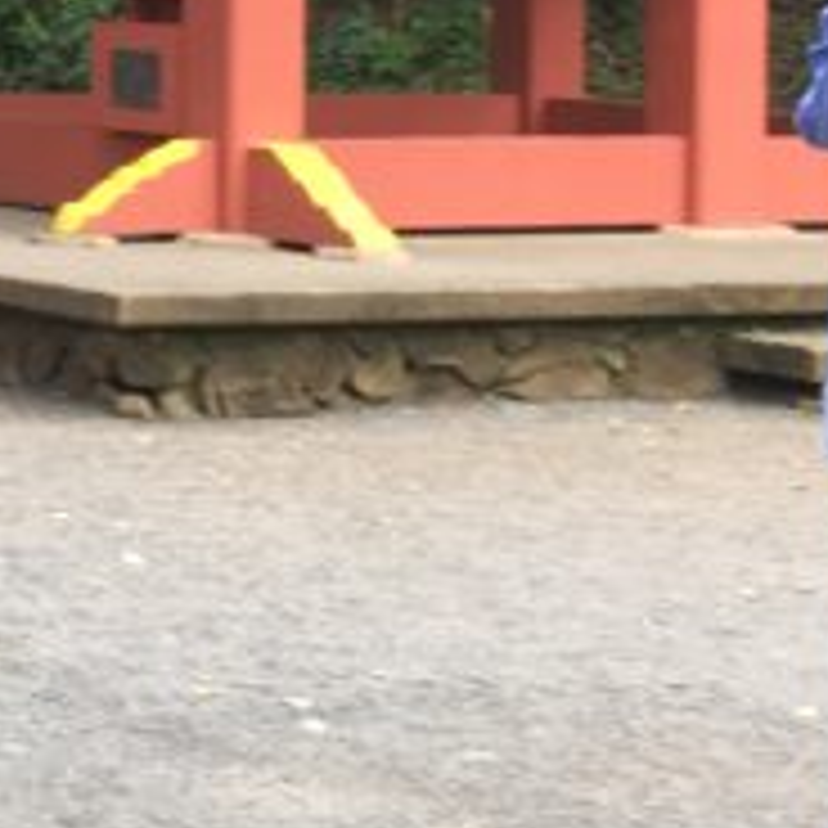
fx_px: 3870
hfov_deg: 11.1
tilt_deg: +1.3
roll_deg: -0.9
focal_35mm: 143
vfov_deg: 12.0
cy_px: -158
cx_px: -796
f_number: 2.2
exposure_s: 1/60
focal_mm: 4.15
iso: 32
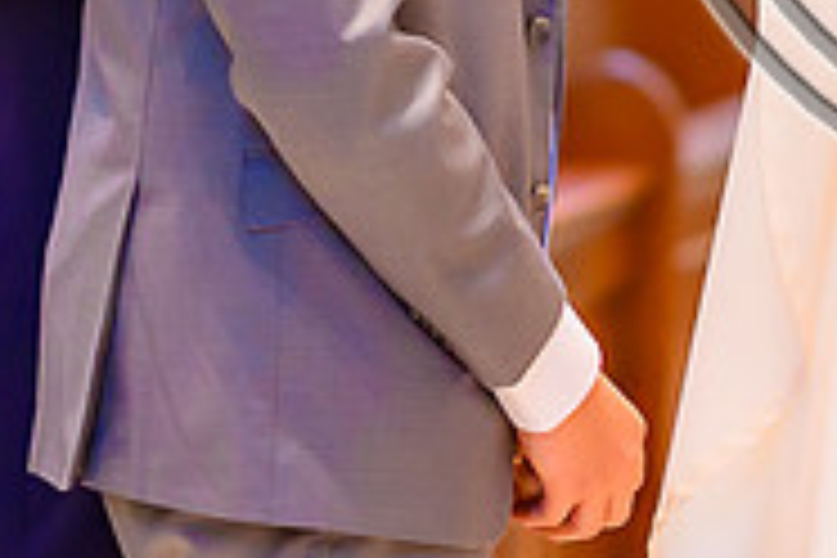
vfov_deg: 2.5
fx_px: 12647
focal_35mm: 544
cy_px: -155
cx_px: 632
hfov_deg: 3.8
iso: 800
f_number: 1.4
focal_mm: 105
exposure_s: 1/100
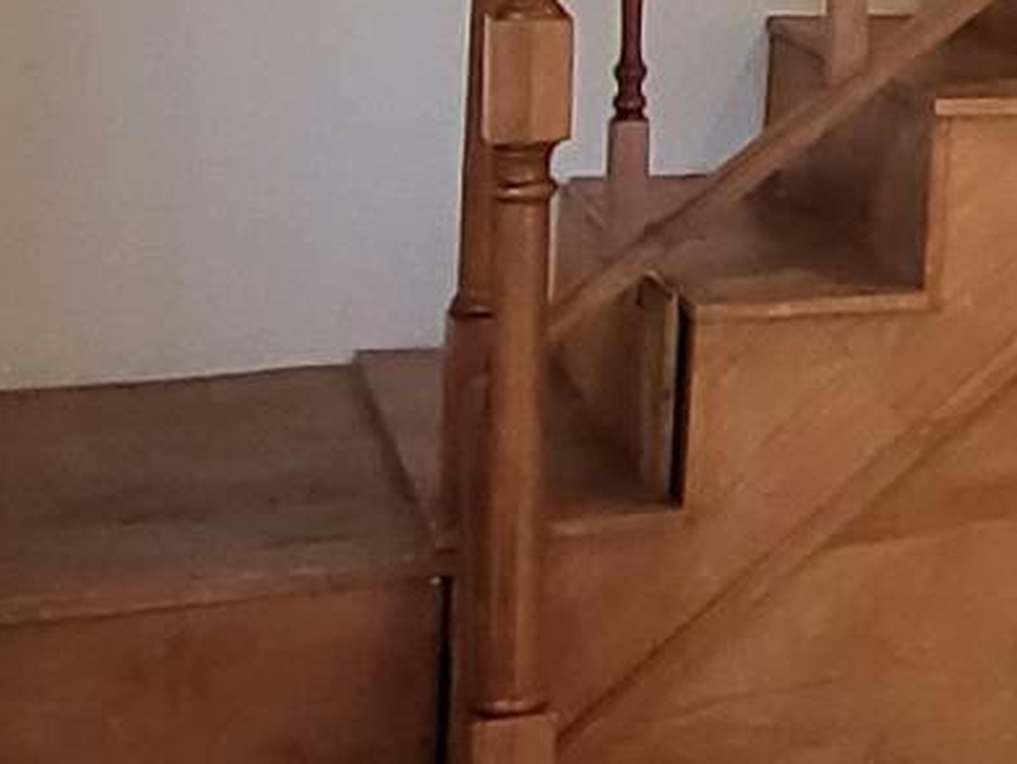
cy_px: -433
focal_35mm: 100
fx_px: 2940
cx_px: 1635
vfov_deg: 13.8
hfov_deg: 17.2
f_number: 2.2
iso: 400
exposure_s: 1/60
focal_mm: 1.74
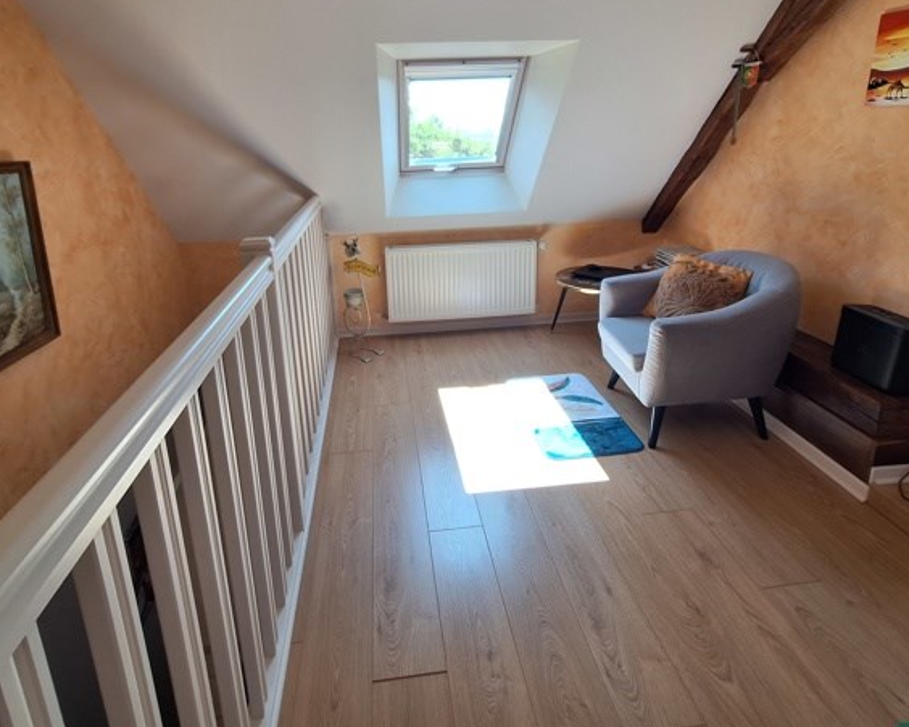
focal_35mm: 18
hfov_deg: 86.3
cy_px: 260
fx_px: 484
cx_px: 437
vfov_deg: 72.2
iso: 50
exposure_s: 1/50
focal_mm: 1.74
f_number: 2.2
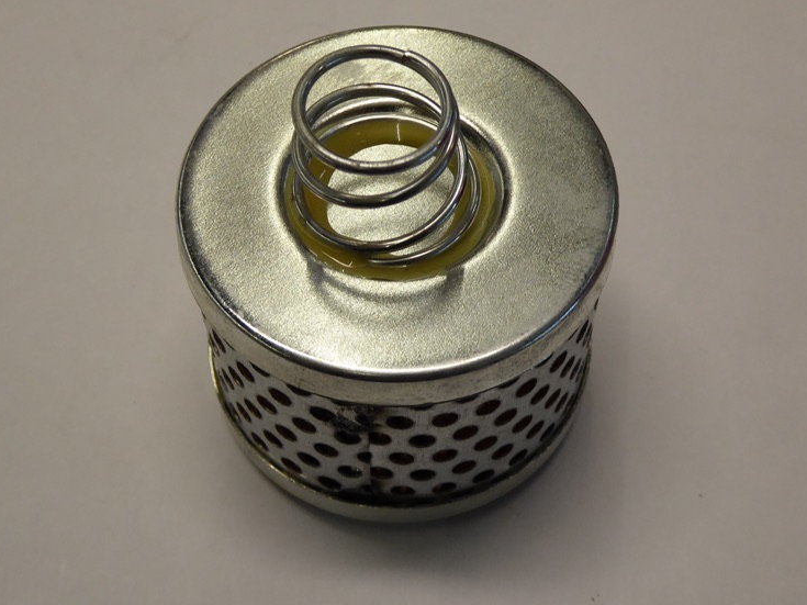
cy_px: 299
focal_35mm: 60
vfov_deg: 24.4
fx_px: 1399
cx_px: 394
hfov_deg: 32.2
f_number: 4
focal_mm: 8.4
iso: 200
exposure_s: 1/60
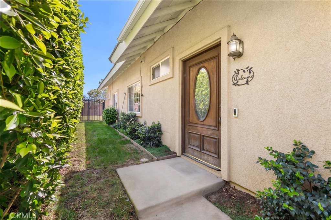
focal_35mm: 16
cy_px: 110
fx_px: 147
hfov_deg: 96.8
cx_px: 166
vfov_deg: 73.7
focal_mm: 16
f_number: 8
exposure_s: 1/100
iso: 64
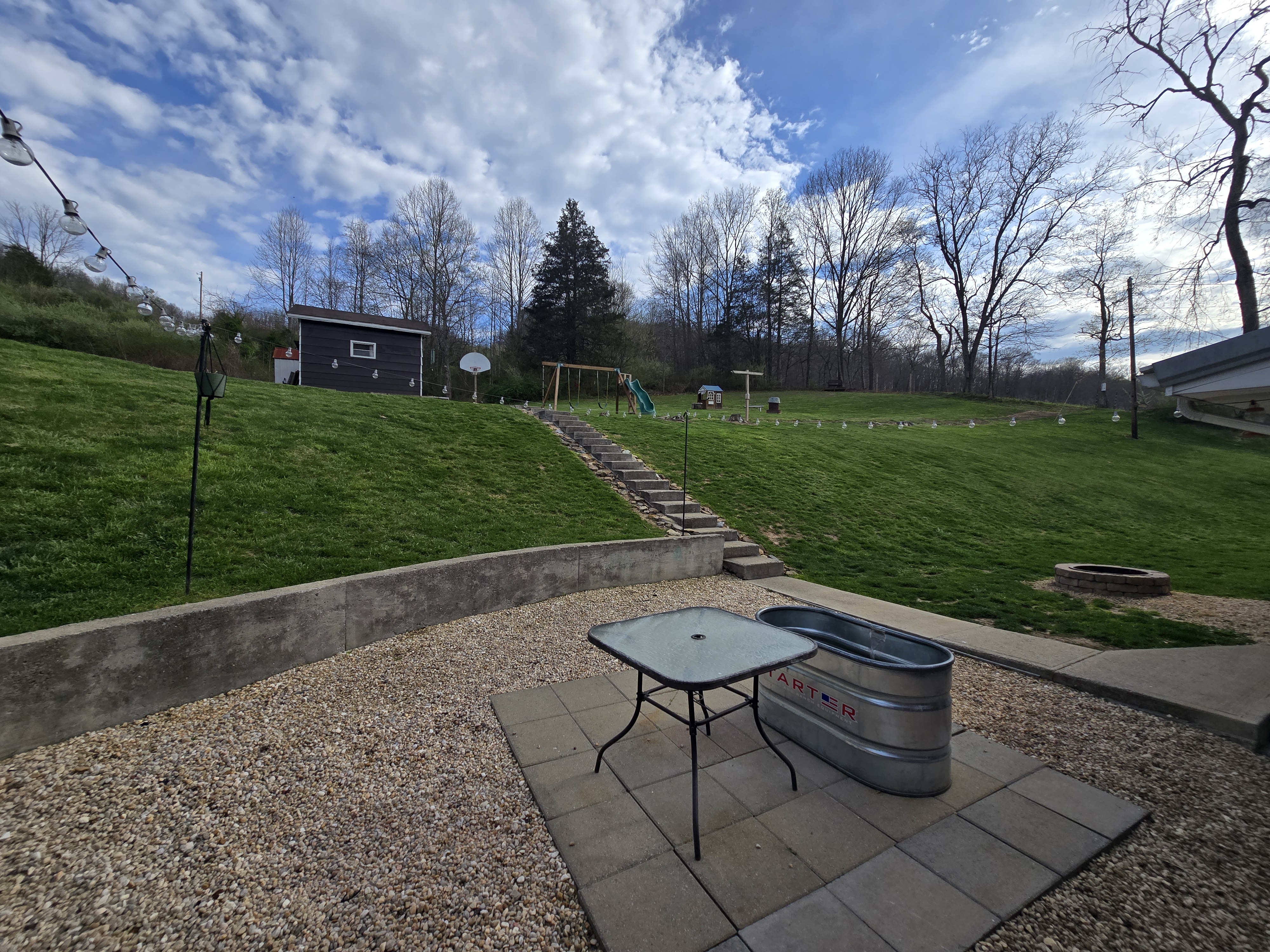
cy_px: 476
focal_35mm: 13
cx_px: 635
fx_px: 477
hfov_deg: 106.2
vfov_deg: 89.9
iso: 50
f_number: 2.2
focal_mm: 2.2
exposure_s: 1/2163
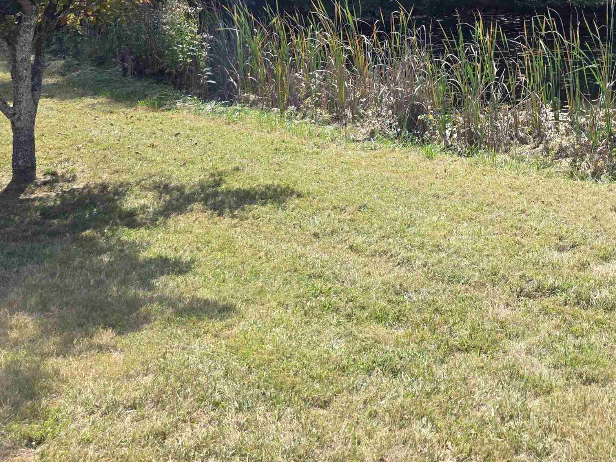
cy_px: 12
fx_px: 801
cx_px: 522
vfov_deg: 30.2
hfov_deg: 39.8
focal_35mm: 45
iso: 80
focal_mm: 6.3
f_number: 1.7
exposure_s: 1/1930
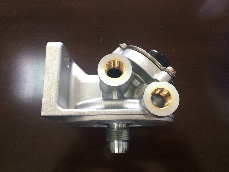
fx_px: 192
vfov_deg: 48.2
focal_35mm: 29
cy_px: 86
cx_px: 114
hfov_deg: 61.7
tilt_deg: -74.3
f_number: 2.2
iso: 64
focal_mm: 4.15
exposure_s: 1/33
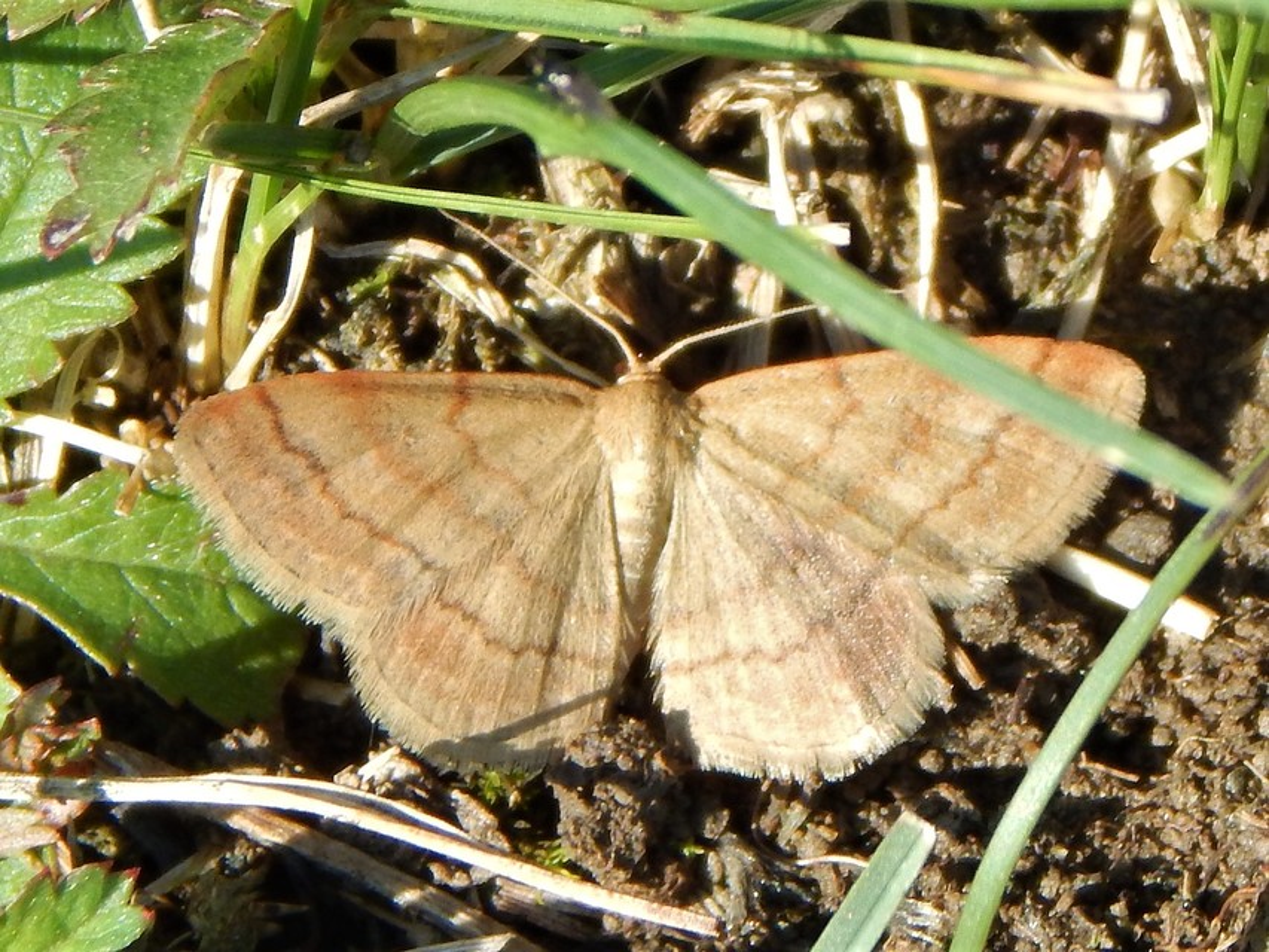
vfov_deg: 5.3
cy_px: 476
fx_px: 10229
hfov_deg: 7.1
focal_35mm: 279
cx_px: 634
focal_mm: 50.1
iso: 160
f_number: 5.7
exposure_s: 1/250
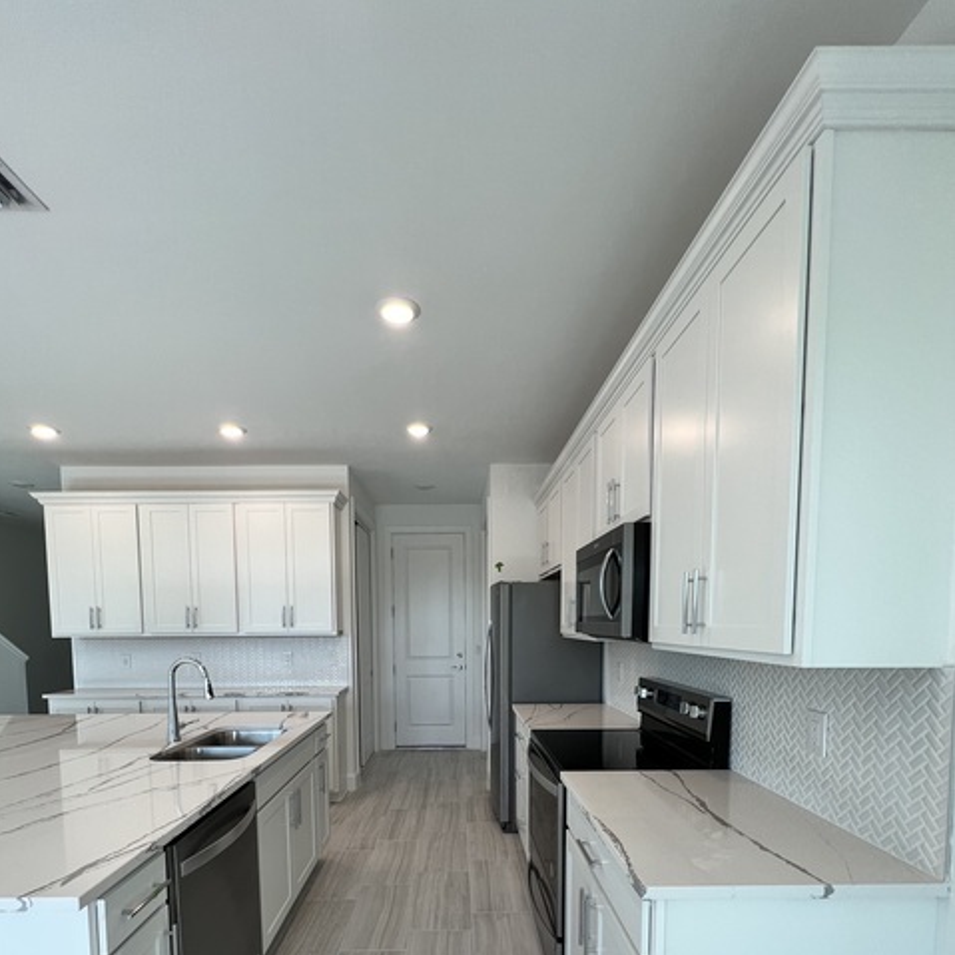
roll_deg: +0.6
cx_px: 459
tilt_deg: -3.3
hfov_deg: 87.4
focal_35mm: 16
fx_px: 499
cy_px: 663
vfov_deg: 83.3
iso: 64
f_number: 1.8
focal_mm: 1.57
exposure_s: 1/120
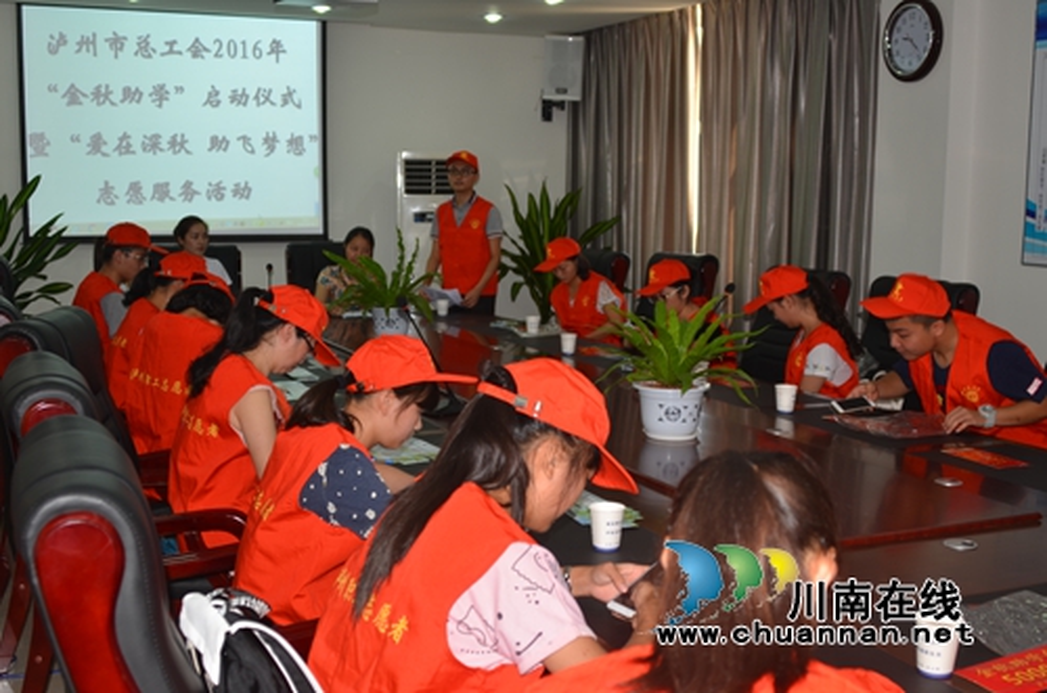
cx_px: 524
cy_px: 346
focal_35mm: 42
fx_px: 1219
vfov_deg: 31.7
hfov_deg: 46.5
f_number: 3.5
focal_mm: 28
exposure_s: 1/60
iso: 100
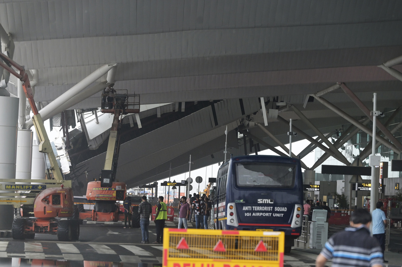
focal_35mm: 140
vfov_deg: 9.8
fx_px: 1562
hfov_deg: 14.7
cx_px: 201
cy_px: 134
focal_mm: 140
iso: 2000
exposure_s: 1/400
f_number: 4.5
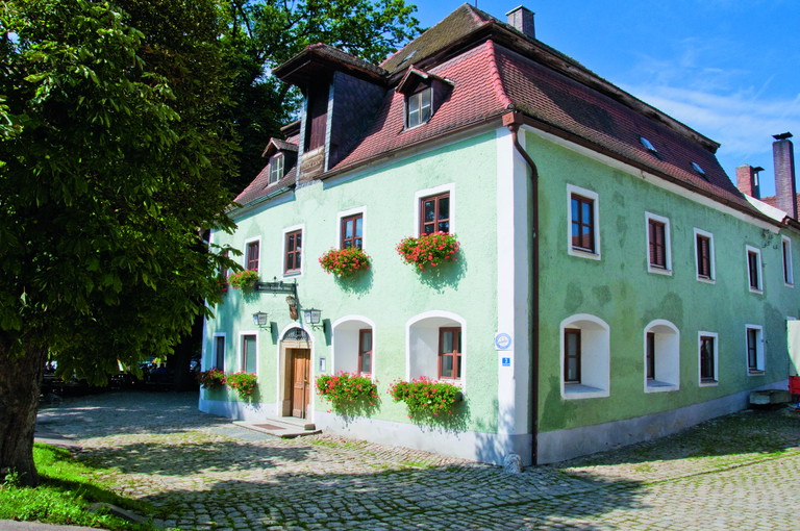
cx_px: 400
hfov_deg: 67.4
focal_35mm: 27
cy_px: 266
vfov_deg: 47.8
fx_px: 599
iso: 400
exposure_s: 1/500
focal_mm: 18
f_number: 11
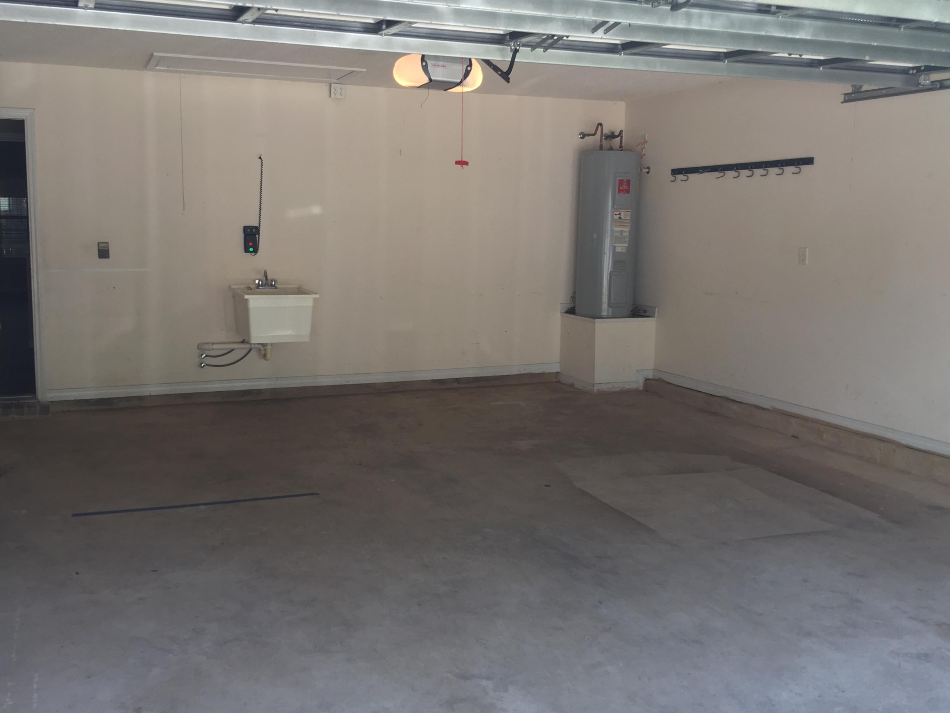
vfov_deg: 40.7
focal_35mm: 35
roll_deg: +0.2
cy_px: 342
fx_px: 960
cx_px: 457
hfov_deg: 52.6
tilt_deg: -3.2
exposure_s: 1/60
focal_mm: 4.15
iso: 25
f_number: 2.2
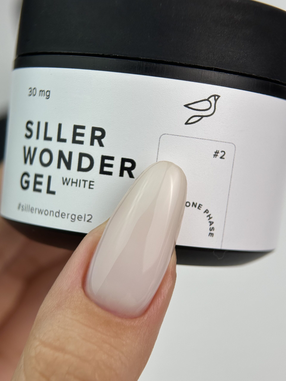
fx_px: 529
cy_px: 190
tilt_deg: -42.2
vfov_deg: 39.7
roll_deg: +1.7
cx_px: 143
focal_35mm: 48
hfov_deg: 30.3
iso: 64
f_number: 1.78
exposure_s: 1/1475
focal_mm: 6.86
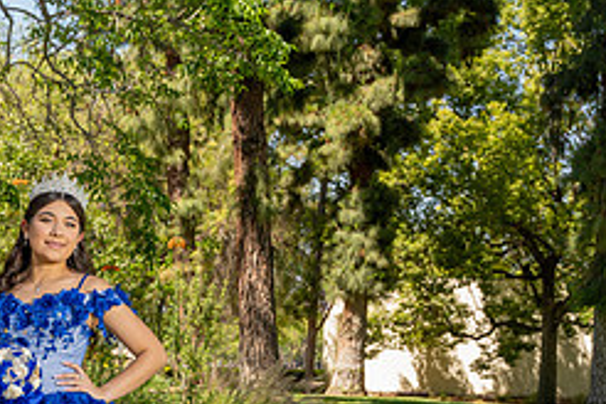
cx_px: 34
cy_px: 469
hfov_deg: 22.2
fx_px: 1498
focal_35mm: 89
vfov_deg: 14.9
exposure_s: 1/200
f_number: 4.5
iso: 125
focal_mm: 37.7
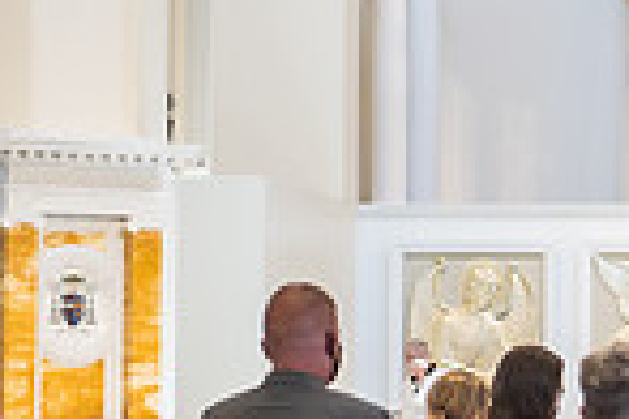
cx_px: 1190
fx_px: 4857
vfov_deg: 4.9
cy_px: 195
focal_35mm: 278
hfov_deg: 7.2
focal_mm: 70
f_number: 2.8
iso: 1000
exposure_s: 1/200
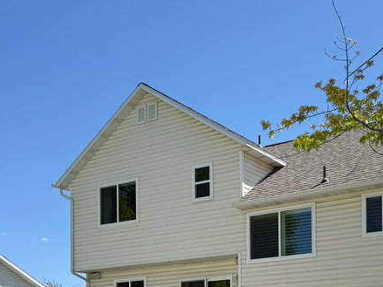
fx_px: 619
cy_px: 319
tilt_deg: +3.5
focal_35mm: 56
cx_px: 233
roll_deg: -0.1
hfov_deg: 34.2
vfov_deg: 24.3
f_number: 1.78
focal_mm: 6.76
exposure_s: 1/3759
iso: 80
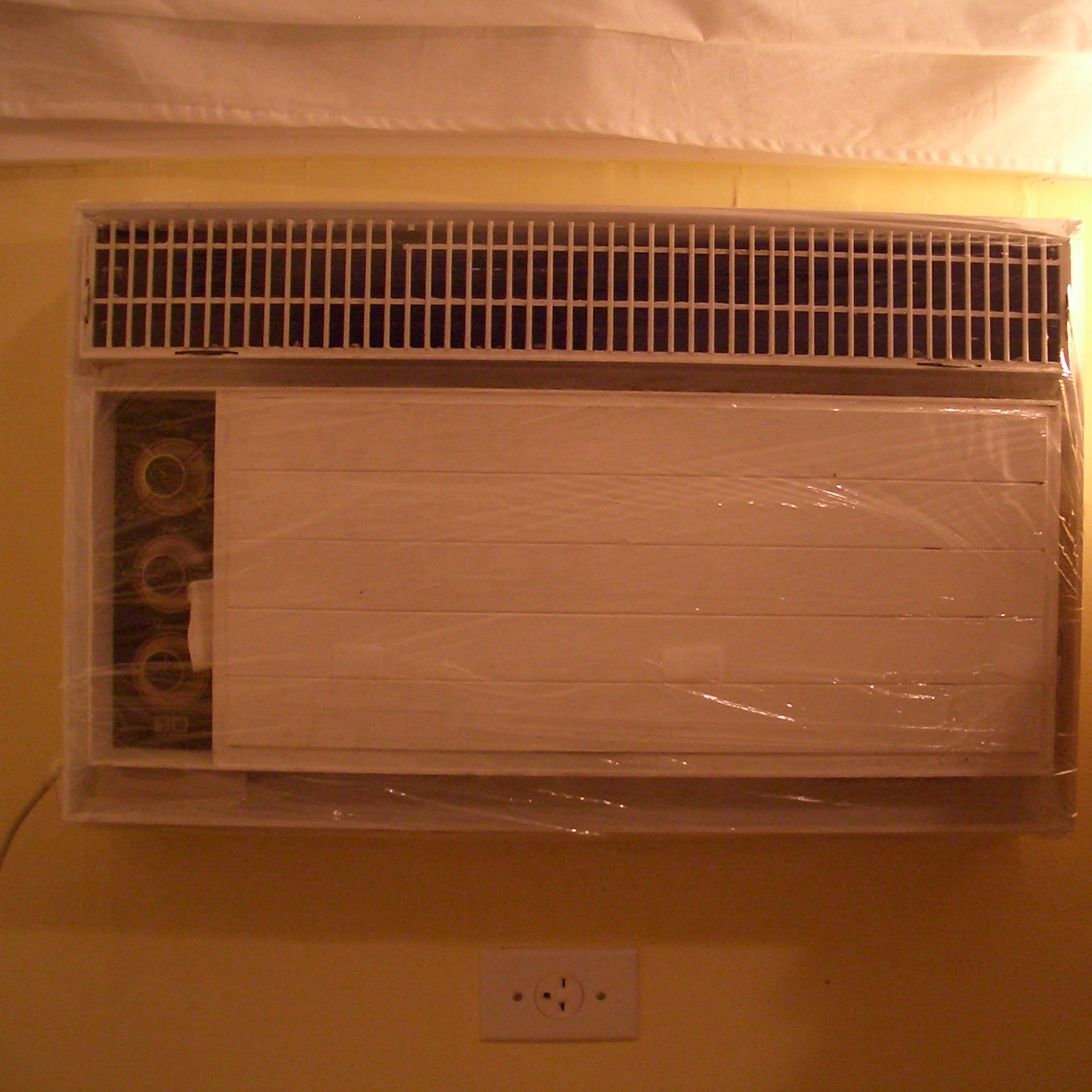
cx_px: 570
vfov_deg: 40.0
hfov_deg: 40.0
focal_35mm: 42
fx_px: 1499
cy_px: 540
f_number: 2.6
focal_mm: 5.8
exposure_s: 1/20
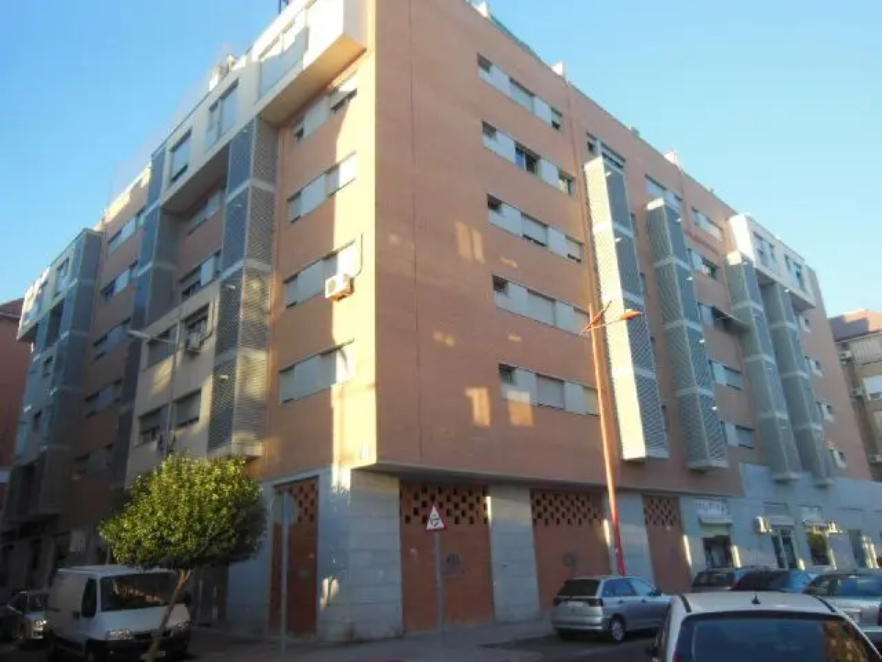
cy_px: 331
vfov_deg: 54.9
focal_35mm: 25
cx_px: 441
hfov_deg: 69.4
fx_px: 637
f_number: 3.5
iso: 125
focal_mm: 4.5
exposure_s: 1/160
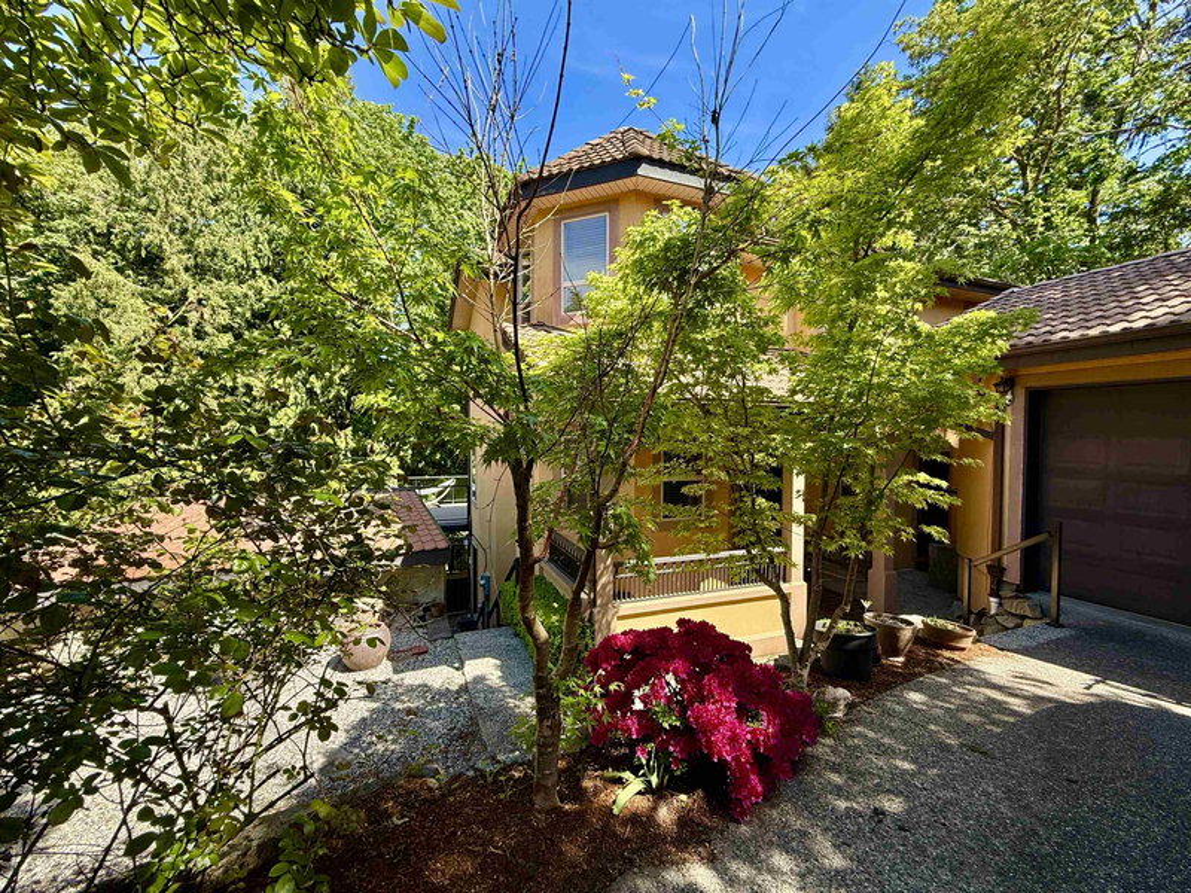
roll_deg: +0.6
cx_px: 596
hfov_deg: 102.1
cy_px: 446
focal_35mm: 14
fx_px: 482
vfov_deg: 85.7
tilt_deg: -0.9
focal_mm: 2.22
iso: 64
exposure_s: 1/383
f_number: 2.2
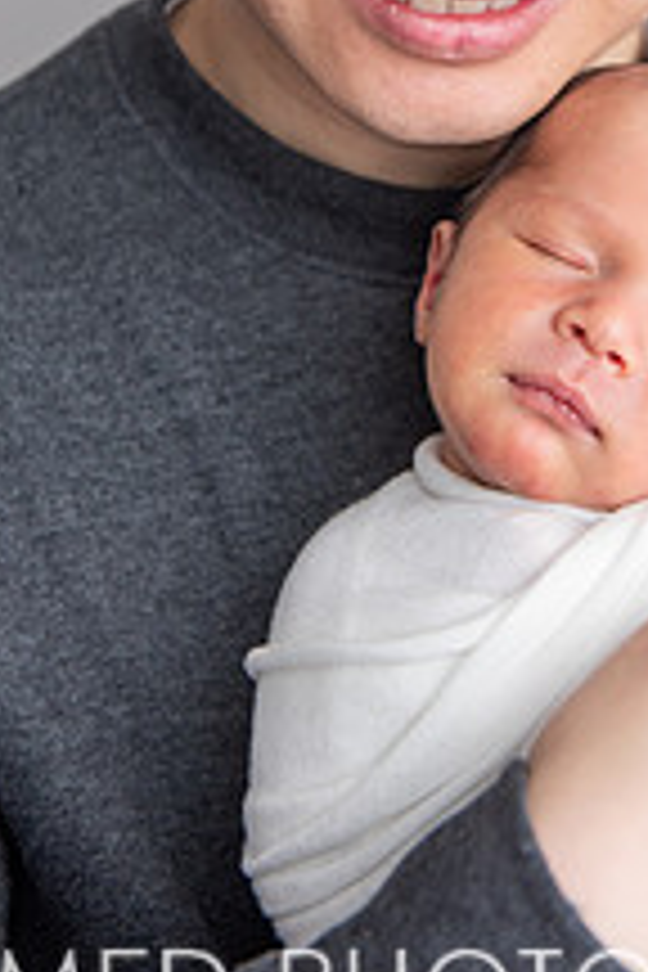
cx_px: 504
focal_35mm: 100
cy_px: 63
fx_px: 2700
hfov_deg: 13.6
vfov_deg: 19.9
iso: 320
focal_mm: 48
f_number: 3.5
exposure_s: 1/200
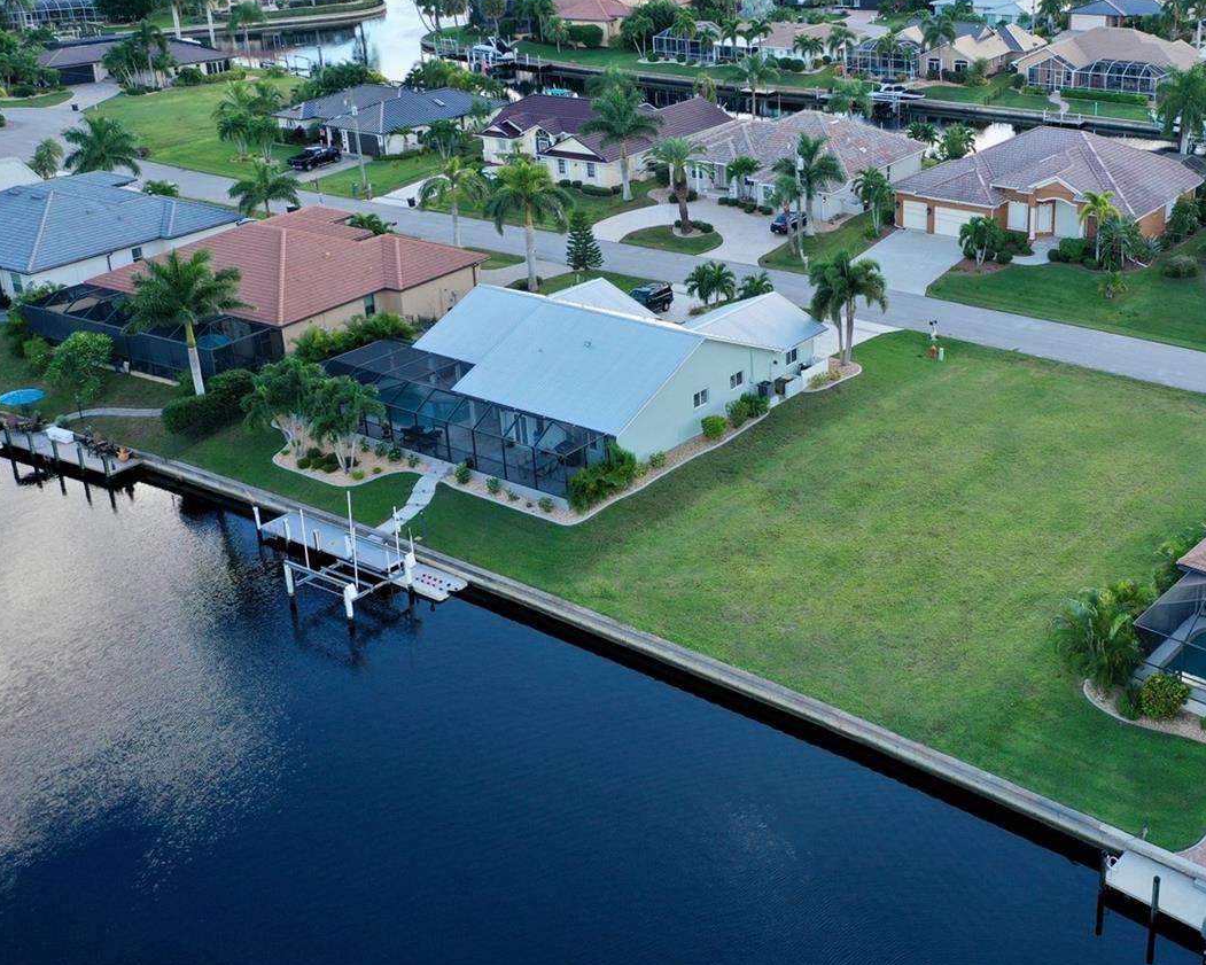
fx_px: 1428
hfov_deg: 44.8
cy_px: 359
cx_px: 840
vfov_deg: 37.1
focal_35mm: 40
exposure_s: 1/200
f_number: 4.5
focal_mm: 10.26
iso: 100
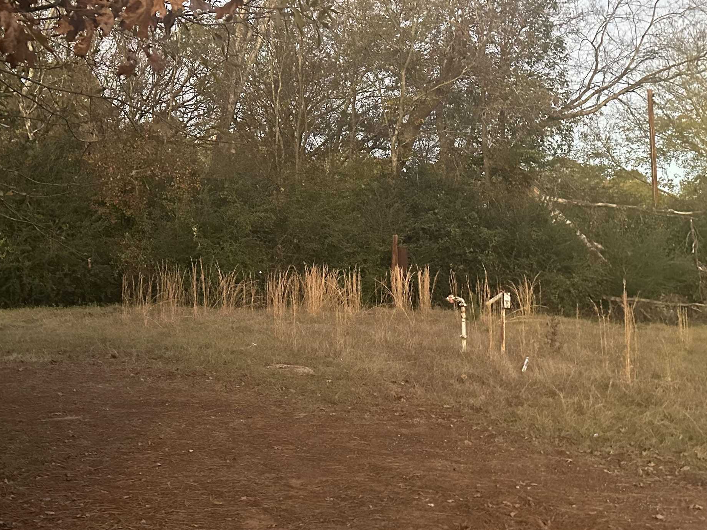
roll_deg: -1.6
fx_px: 817
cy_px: 166
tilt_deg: +7.0
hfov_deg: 46.2
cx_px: 246
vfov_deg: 35.5
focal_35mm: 40
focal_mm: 6.86
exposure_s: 1/41
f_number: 1.78
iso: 1000
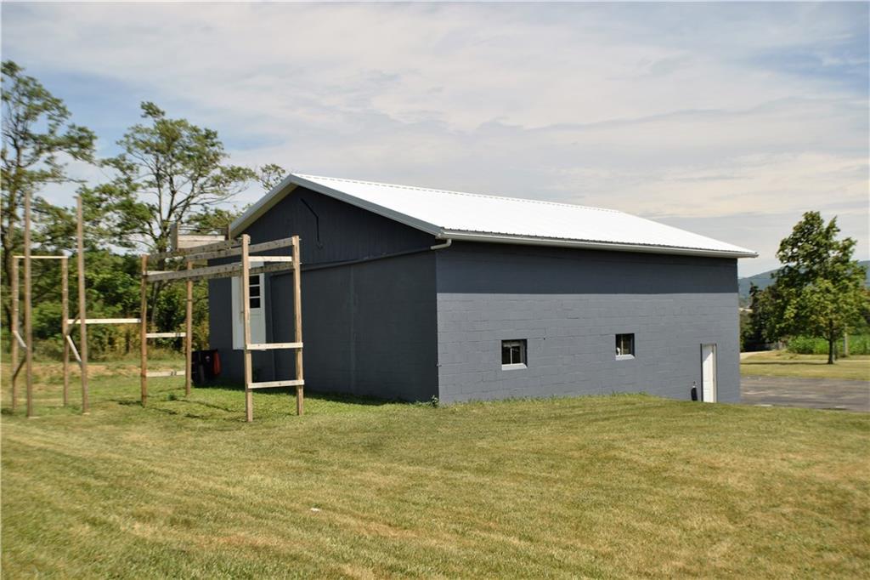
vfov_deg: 28.9
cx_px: 435
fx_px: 1123
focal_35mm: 46
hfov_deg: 42.3
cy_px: 290
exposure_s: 1/1250
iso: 200
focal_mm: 31
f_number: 6.3
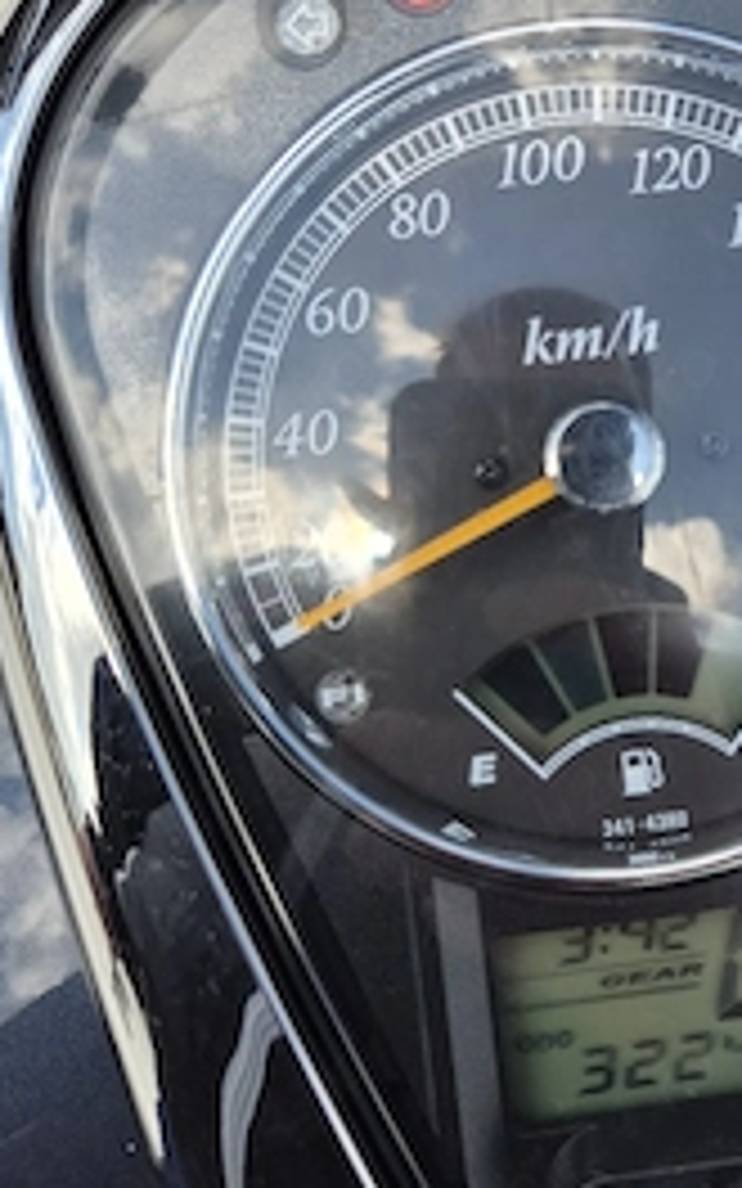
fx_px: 1197
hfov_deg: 32.8
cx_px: 661
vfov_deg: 52.6
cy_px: 508
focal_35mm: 37
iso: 25
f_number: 1.8
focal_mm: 5.4
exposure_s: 1/1000
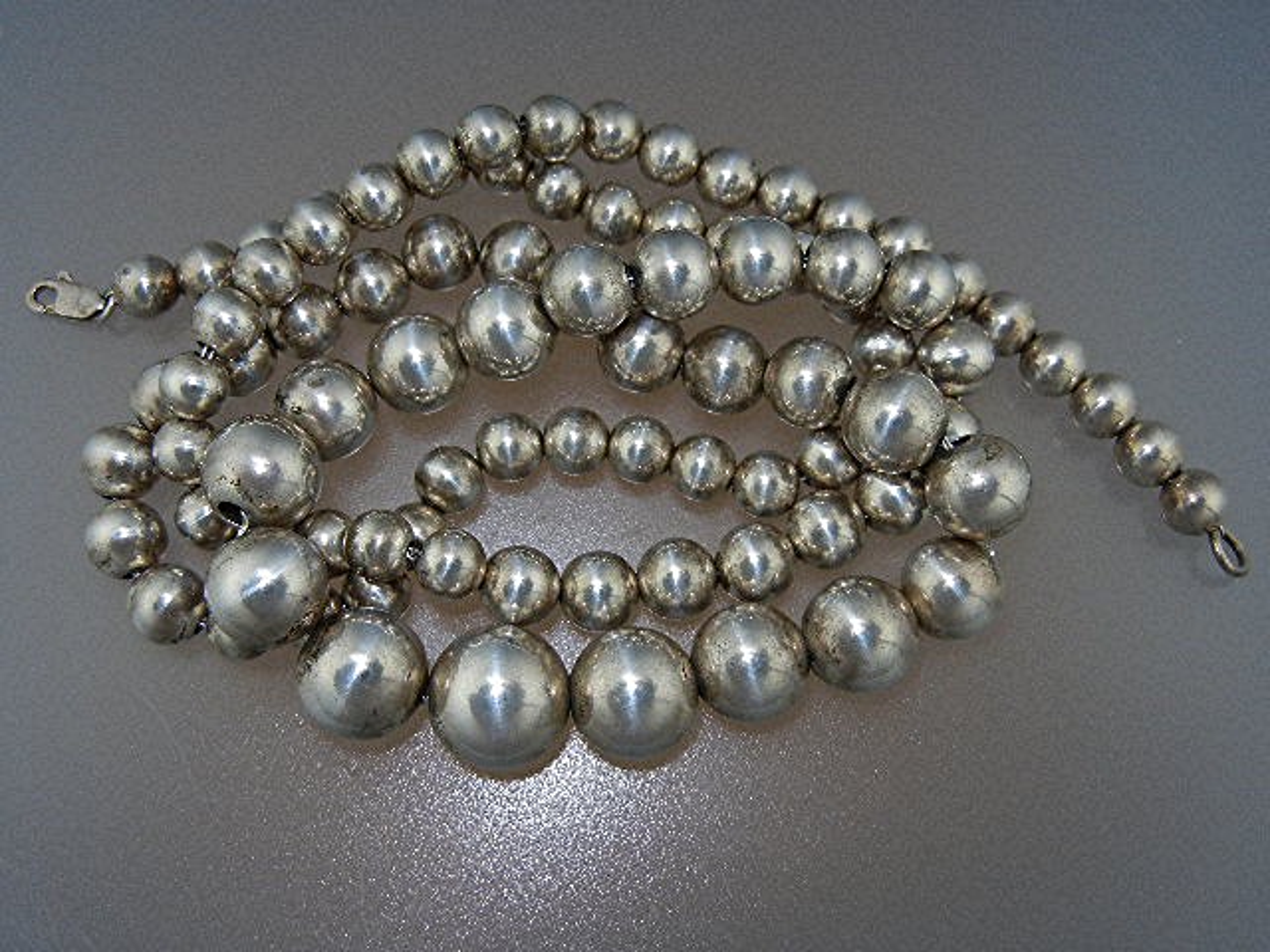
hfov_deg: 42.1
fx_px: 1651
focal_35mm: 45
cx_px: 635
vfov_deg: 32.2
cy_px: 476
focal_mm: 8.1
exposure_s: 1/30
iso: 200
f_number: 3.8
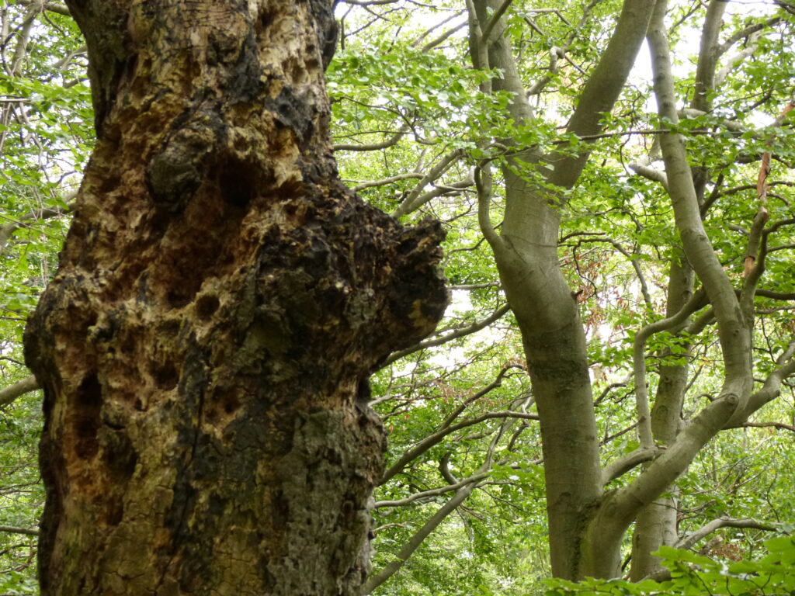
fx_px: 2021
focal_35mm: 88
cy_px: 298
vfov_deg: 16.8
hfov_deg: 22.3
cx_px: 398
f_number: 3.5
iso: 400
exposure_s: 1/20
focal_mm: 15.8
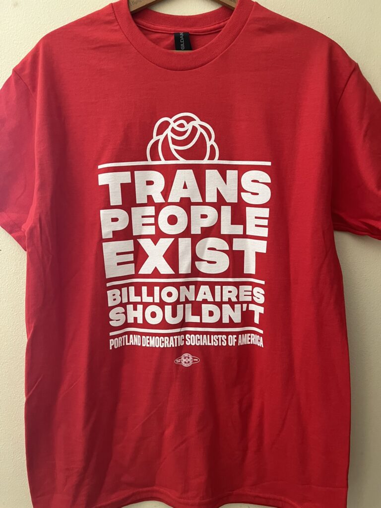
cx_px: 190
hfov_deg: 53.1
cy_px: 254
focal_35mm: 26
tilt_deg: -5.5
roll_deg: -0.1
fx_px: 382
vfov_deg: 67.3
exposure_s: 1/60
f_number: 1.6
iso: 320
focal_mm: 5.1
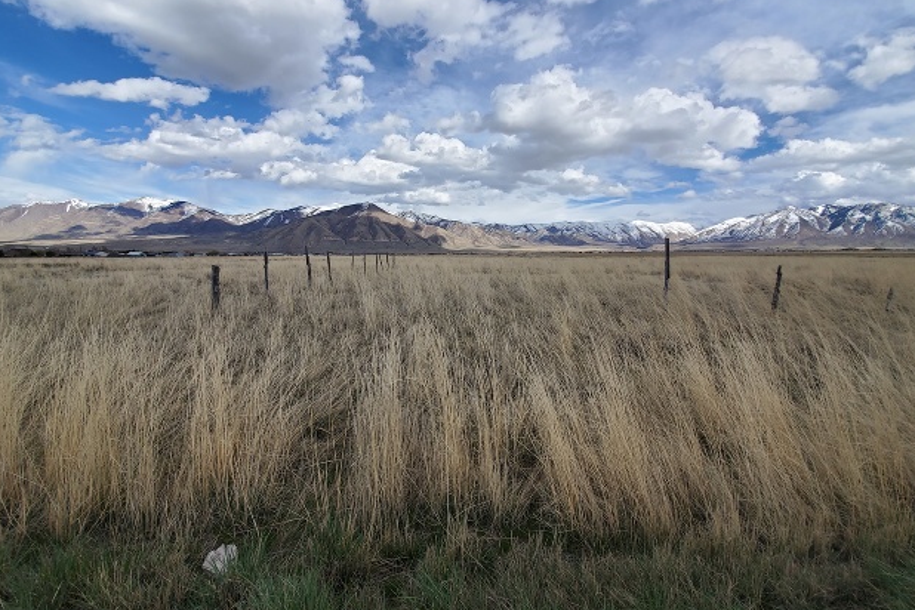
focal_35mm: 14
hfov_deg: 104.3
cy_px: 289
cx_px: 460
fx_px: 356
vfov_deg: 81.1
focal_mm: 1.8
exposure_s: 1/1090
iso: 50
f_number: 2.2
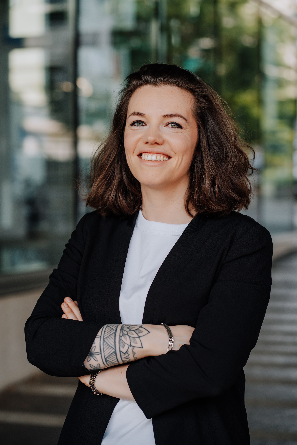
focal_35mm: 85
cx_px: 148
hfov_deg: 16.1
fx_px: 1052
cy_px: 222
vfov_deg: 23.9
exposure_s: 1/500
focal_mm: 85
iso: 640
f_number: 4
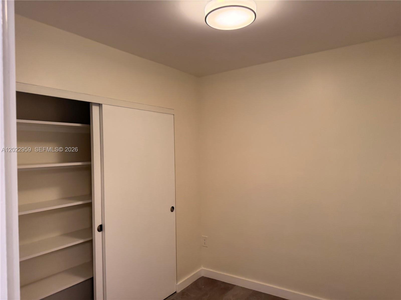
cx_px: 200
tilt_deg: +0.5
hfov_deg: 71.6
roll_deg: +1.6
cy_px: 150
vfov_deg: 56.8
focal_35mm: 24
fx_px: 278
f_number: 1.78
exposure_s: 1/60
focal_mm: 6.76
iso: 125
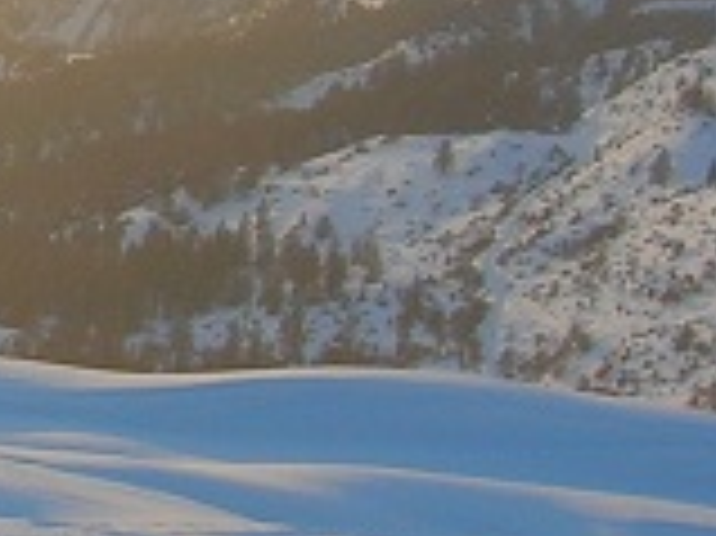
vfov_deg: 8.6
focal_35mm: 171
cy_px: -5
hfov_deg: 10.8
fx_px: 3534
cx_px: -599
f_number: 4.9
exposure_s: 1/95.5
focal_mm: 5.7
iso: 50
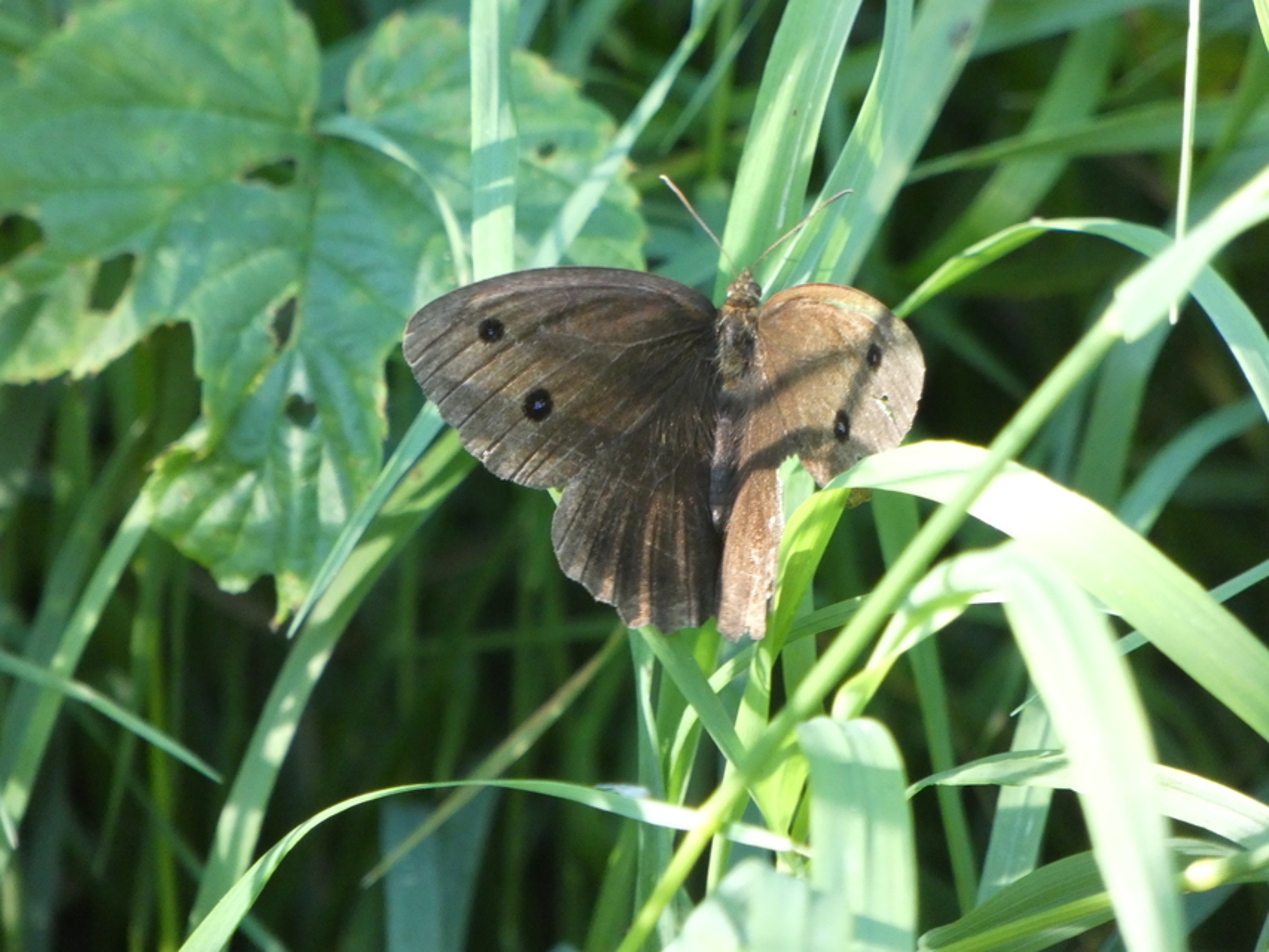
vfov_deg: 1.9
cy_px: 476
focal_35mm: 778
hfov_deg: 2.5
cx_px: 634
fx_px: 28525
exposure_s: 1/100
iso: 800
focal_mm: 139.4
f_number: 5.6
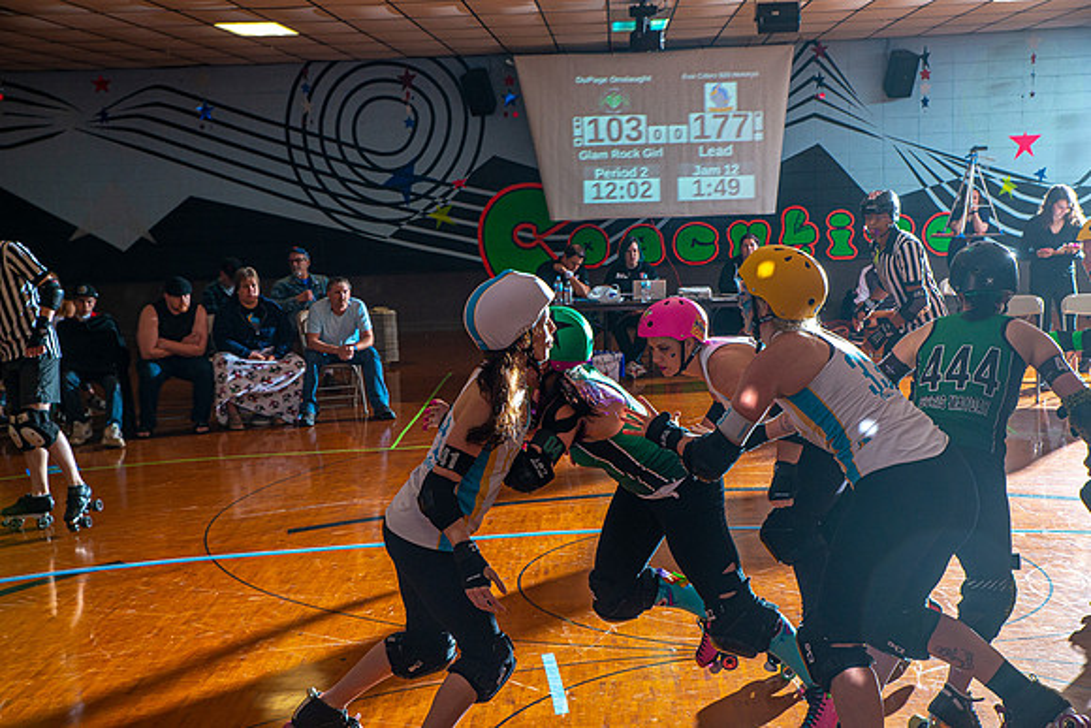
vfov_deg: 26.0
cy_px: 364
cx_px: 546
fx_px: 1576
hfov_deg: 38.2
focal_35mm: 52
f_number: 7.1
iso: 640
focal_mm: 52
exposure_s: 1/160
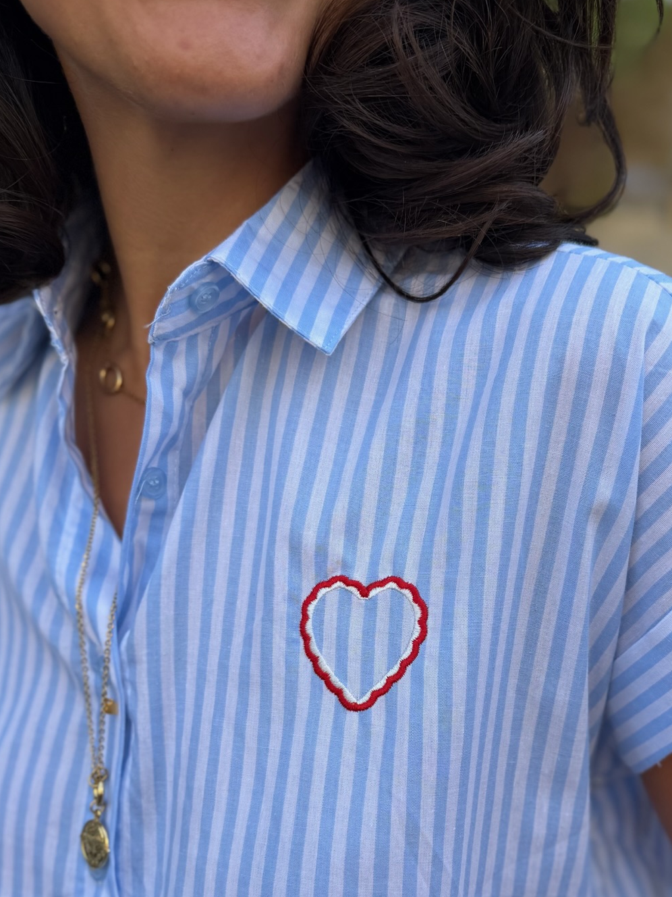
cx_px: 435
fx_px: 958
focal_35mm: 37
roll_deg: +0.6
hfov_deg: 38.3
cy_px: 617
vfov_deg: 49.0
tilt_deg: -15.9
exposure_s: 1/1618
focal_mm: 6.76
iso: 80
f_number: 1.78
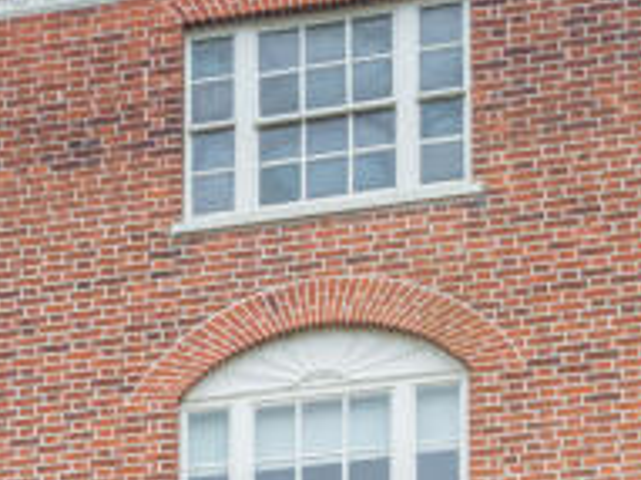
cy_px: 646
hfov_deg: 11.7
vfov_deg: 9.4
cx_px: -544
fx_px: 2868
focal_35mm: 155
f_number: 5
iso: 100
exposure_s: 1/30
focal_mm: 30
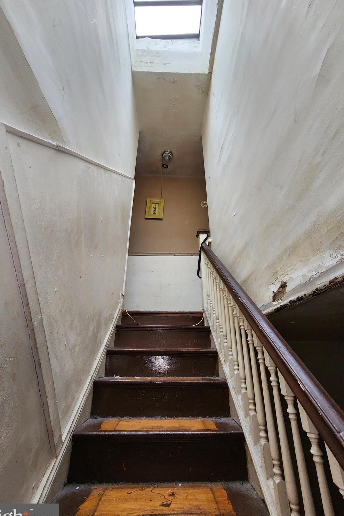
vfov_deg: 104.2
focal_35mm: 14
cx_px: 173
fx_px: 201
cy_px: 265
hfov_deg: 81.2
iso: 160
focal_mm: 2.2
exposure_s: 1/60
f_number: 2.2
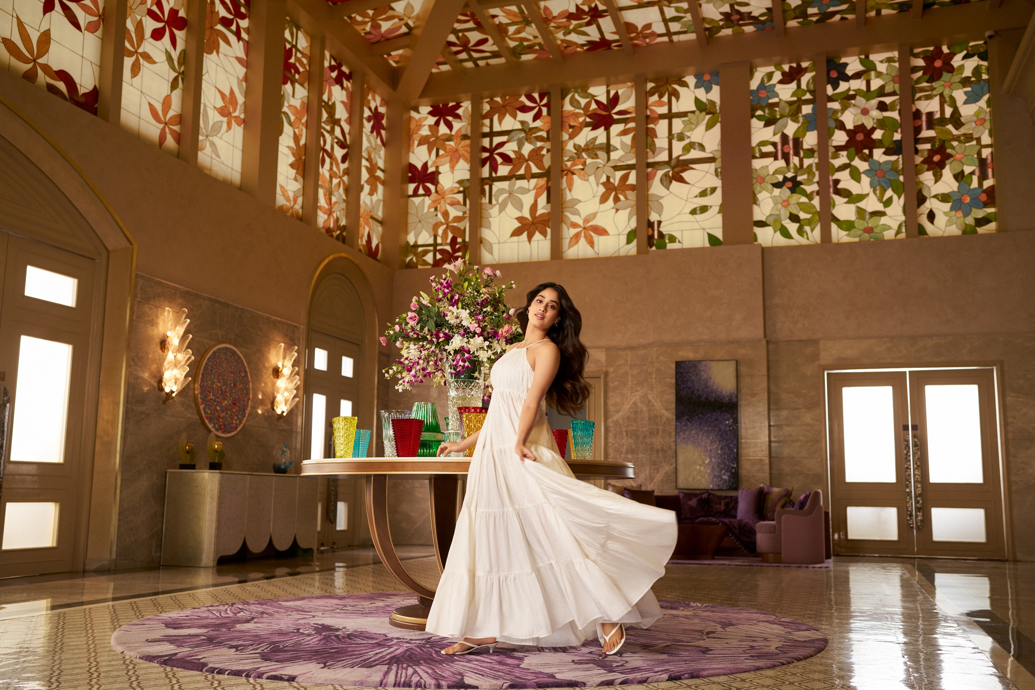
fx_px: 1006
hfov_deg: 54.4
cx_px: 518
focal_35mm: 35
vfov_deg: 37.8
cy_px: 345
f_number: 2.8
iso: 250
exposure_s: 1/200
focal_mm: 35
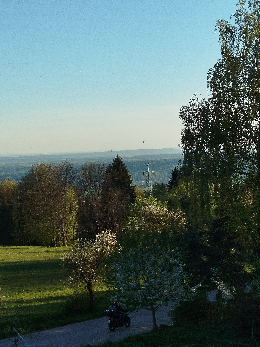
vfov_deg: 71.6
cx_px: 130
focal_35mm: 24
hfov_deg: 56.8
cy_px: 174
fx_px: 240
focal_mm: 5.31
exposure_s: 1/332
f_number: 1.7
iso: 50
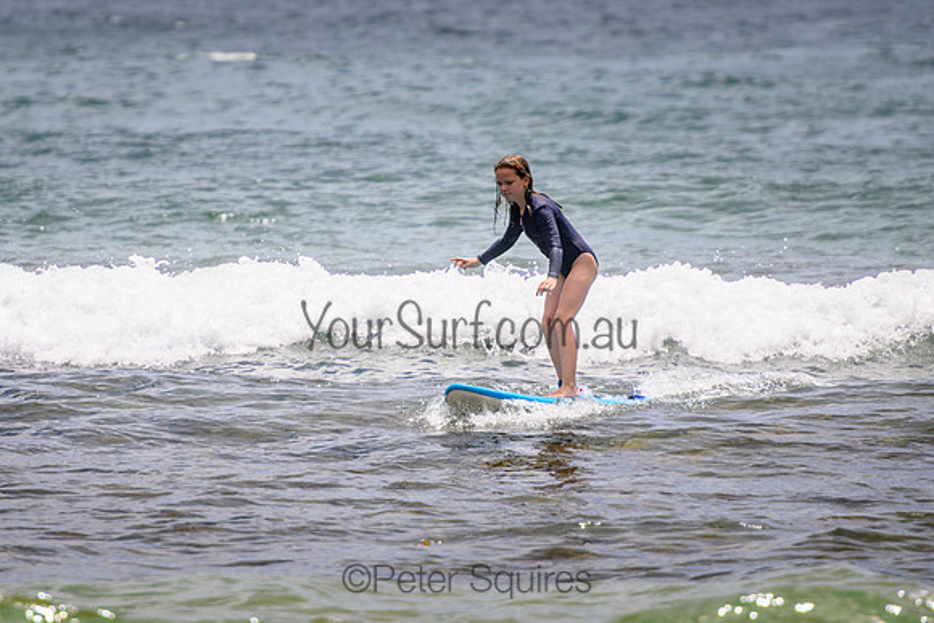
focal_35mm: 550
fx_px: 14269
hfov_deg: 3.7
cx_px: 404
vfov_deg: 2.5
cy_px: 288
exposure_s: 1/2000
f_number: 5.6
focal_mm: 400
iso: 160
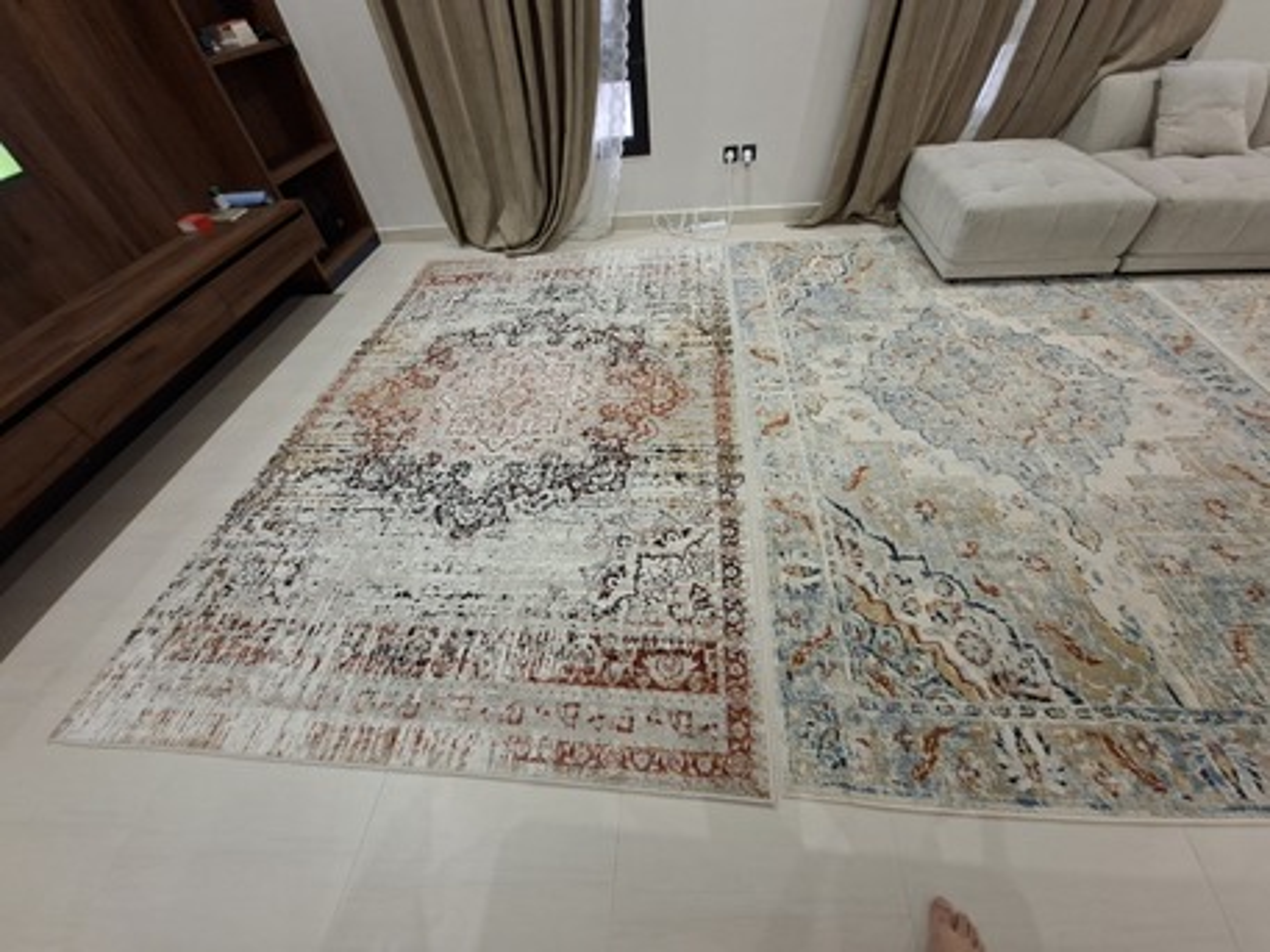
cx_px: 635
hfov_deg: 106.2
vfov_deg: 89.9
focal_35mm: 13
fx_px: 477
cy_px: 476
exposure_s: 1/25
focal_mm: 1.74
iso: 320
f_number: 2.2
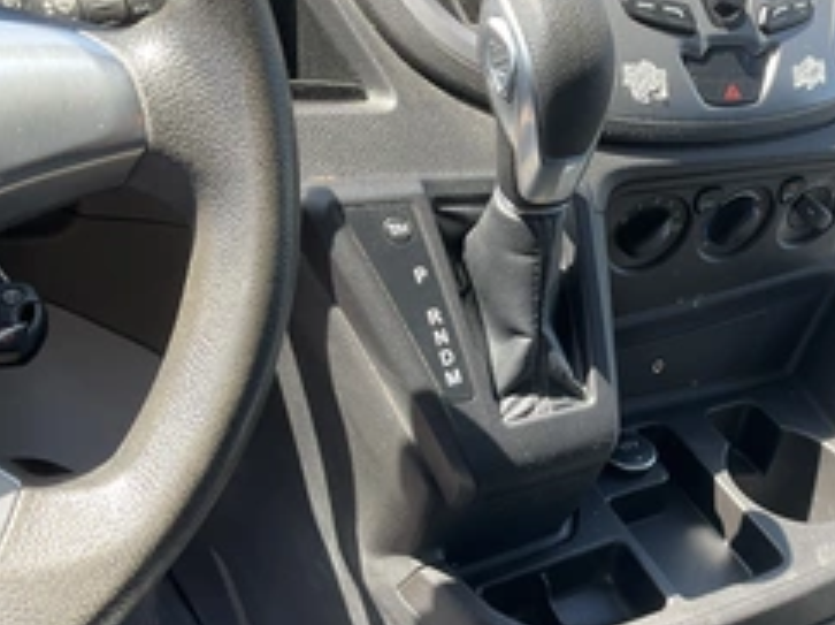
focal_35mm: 48
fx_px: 1157
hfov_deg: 38.0
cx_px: 683
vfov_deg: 30.1
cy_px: 383
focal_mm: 3
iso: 32
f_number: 1.8
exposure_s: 1/122
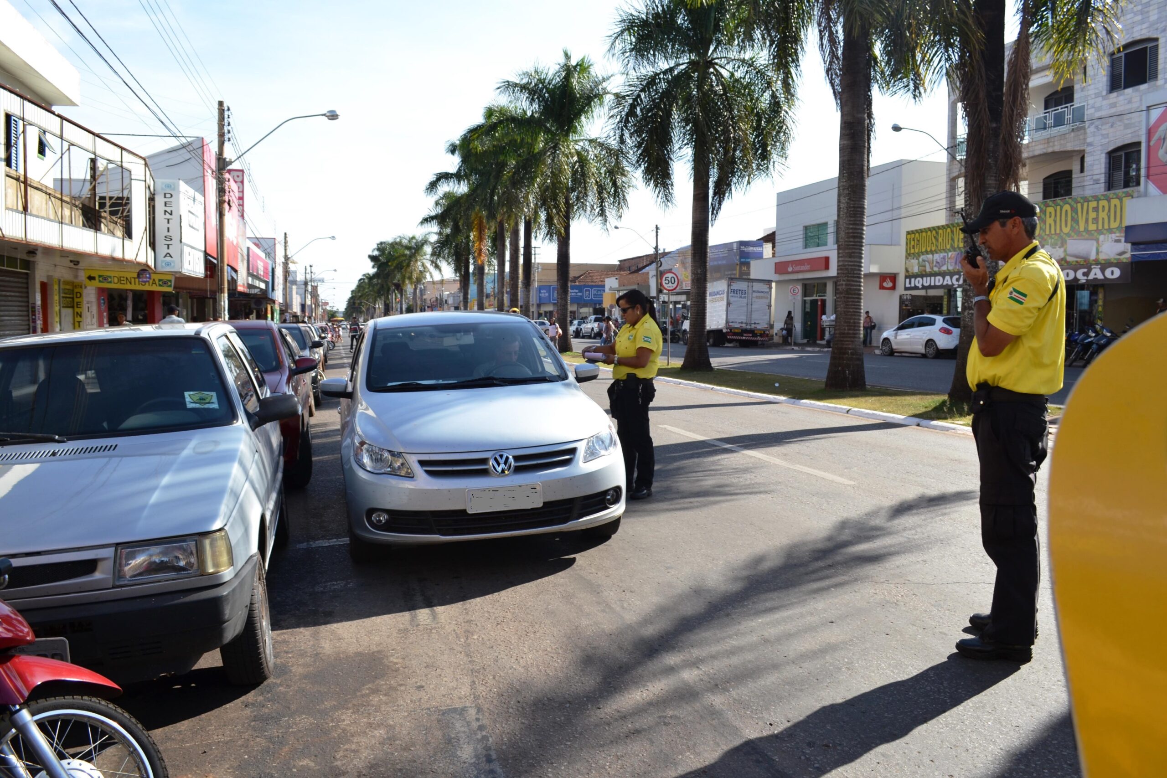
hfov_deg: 67.4
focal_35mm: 27
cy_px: 389
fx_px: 875
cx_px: 584
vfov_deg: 47.9
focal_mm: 18
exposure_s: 1/200
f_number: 7.1
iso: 100
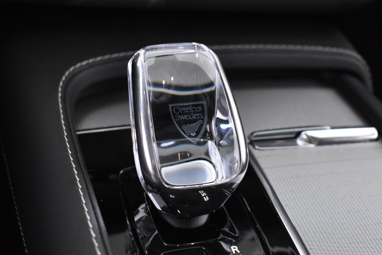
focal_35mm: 57
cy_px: 147
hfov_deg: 35.1
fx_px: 605
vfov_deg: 23.8
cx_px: 194
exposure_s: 1/20
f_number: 4.2
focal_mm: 28
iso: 3200
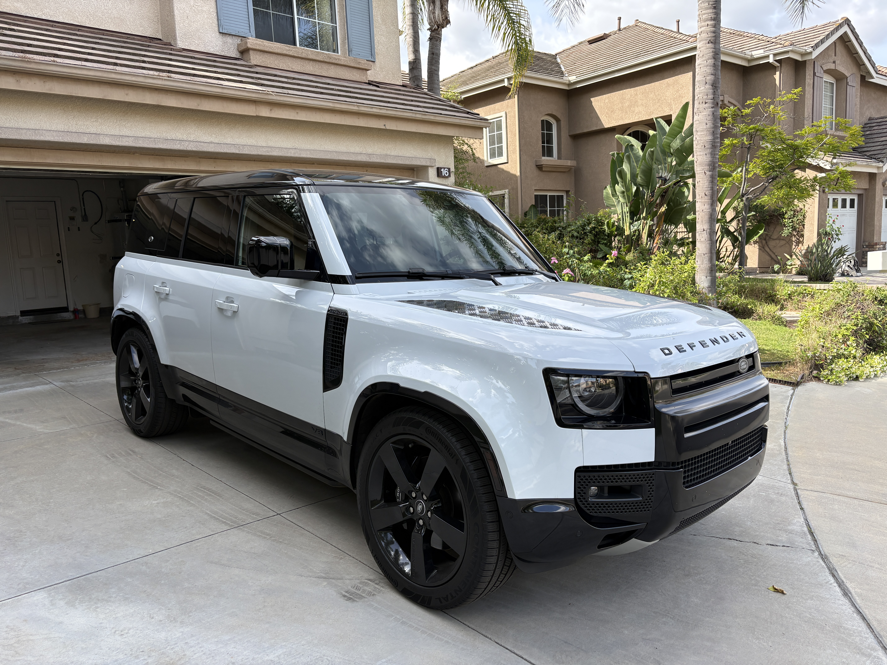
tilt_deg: -7.2
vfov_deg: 53.1
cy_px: 332
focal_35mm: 26
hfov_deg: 67.3
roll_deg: +2.6
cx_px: 444
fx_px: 666
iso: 50
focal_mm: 5.96
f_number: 1.6
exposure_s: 1/884
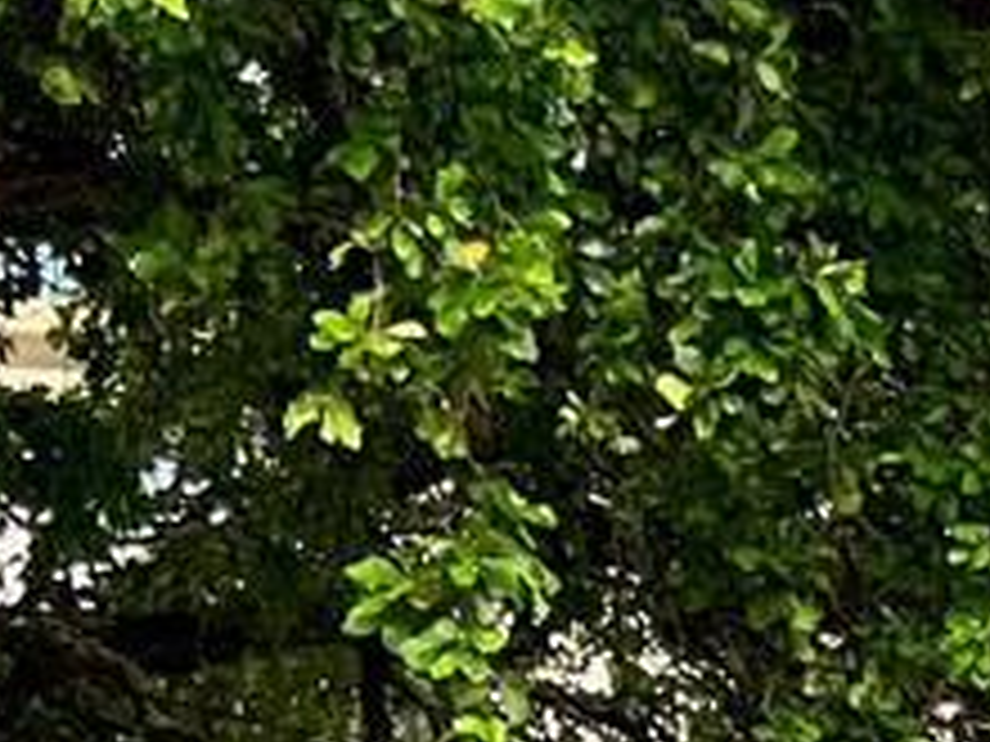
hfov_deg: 9.2
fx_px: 5405
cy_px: 1578
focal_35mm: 189
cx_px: 2529
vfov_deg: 7.5
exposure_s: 1/1183
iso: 50
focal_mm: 5.7
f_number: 1.5
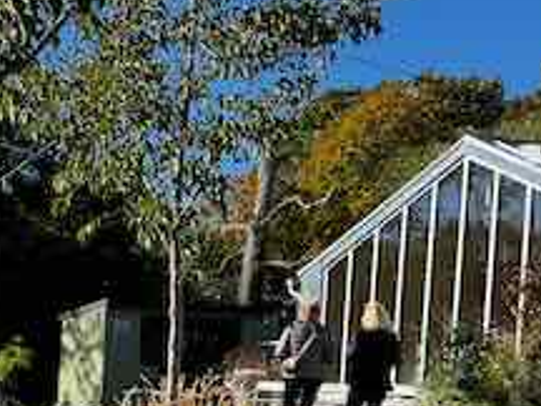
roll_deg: -1.5
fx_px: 1203
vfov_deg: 18.4
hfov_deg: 21.9
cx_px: -220
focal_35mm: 77
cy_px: 441
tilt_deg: -3.6
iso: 50
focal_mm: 5.1
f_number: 1.6
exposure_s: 1/1600
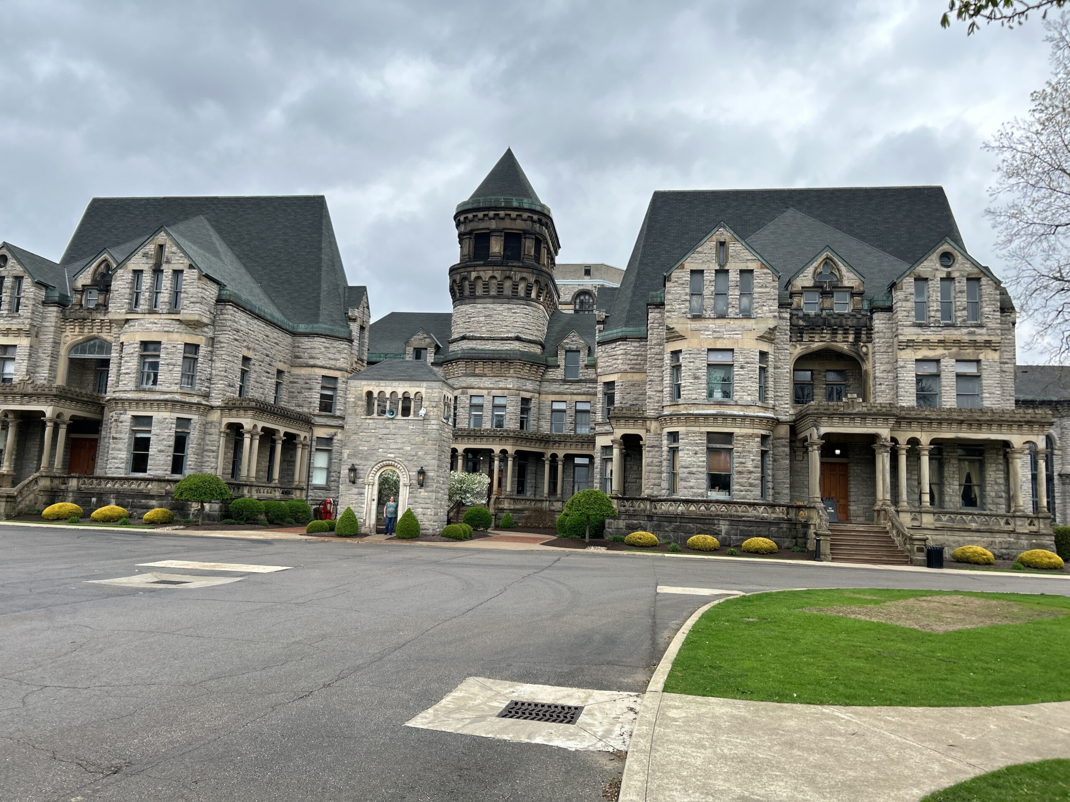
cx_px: 535
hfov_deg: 67.3
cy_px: 401
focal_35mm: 26
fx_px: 804
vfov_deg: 53.1
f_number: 1.5
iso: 50
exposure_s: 1/1377
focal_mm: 5.7
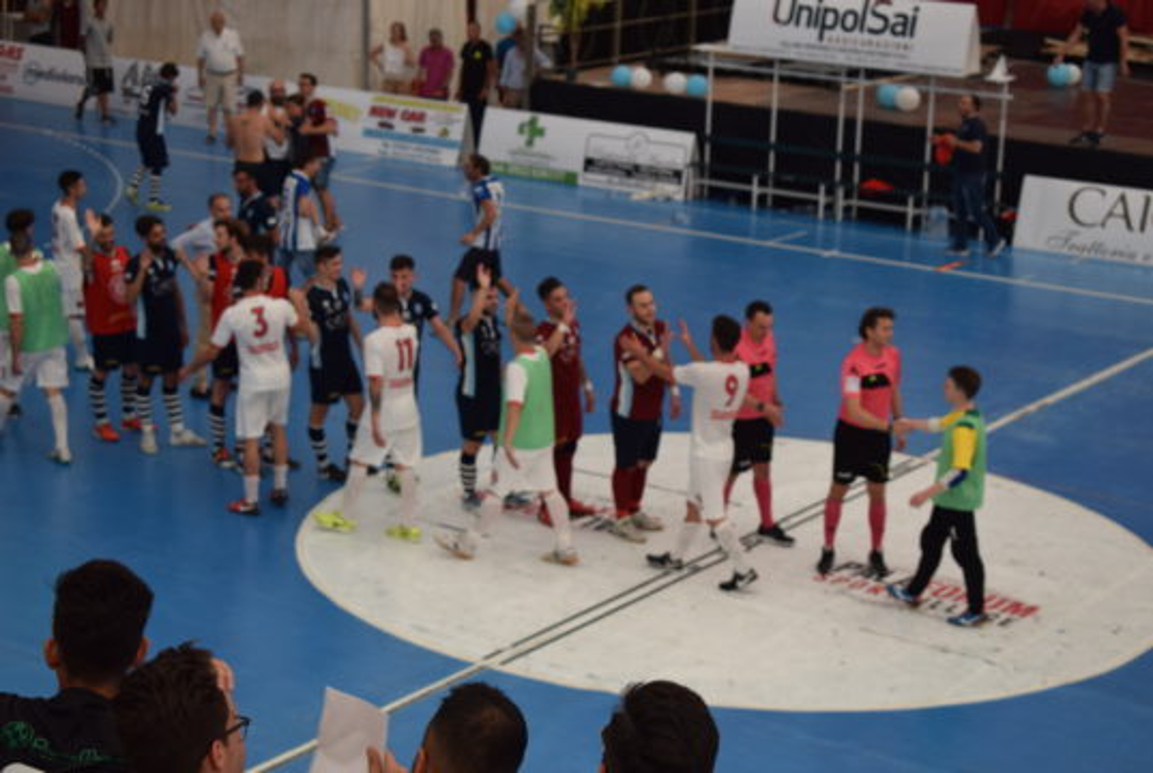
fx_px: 2647
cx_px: 576
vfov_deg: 16.6
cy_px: 386
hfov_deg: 24.6
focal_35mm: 82
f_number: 5.6
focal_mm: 55
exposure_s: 1/125
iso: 400
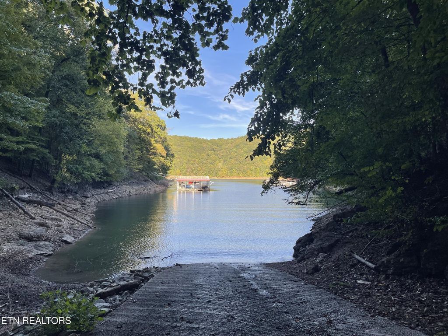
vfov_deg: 54.9
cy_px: 168
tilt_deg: +1.3
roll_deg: +0.1
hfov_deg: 69.4
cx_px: 224
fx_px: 324
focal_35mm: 25
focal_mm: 5.1
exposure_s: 1/679
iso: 32
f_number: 1.6
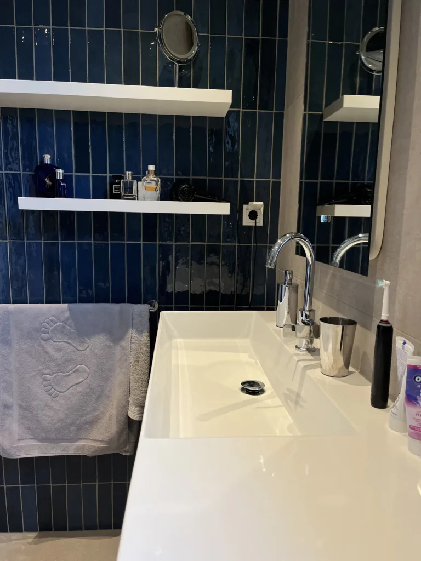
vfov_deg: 67.3
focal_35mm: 26
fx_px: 422
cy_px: 280
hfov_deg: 53.1
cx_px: 210
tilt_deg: -9.3
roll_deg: -0.7
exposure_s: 1/100
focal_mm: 5.1
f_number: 1.6
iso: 80
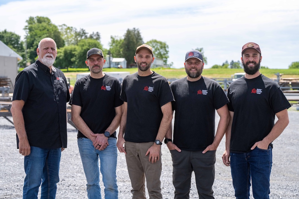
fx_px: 590
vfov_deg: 19.2
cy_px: 99
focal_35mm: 71
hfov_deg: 28.5
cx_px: 150
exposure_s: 1/4000
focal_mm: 70
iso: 1000
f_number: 4.5
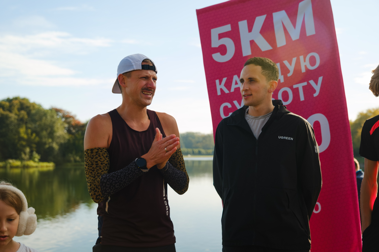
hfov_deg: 41.1
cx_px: 190
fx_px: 505
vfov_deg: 28.1
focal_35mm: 48
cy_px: 126
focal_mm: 32.1
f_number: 2.8
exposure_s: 1/320
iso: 500
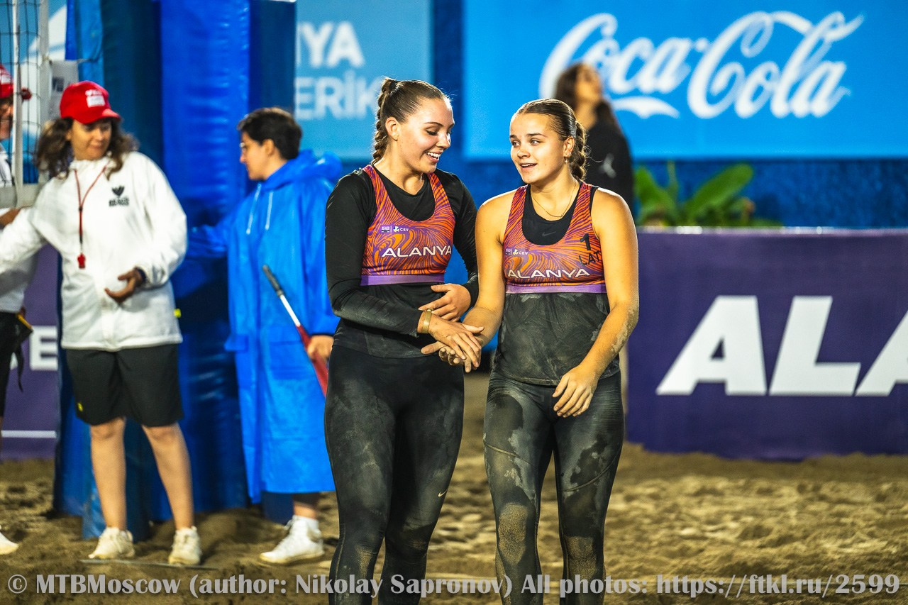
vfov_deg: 6.9
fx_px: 5043
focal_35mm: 200
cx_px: 454
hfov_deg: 10.3
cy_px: 302
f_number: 3.2
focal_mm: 200
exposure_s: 1/2000
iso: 1600
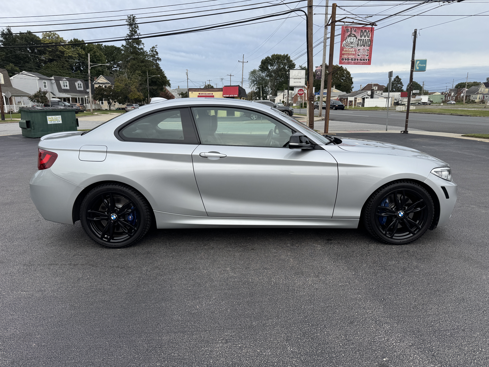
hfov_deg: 71.6
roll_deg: +0.8
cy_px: 184
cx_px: 244
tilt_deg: -13.5
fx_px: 339
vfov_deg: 56.8
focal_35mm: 24
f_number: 1.78
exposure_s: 1/2415
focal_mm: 6.76
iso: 80
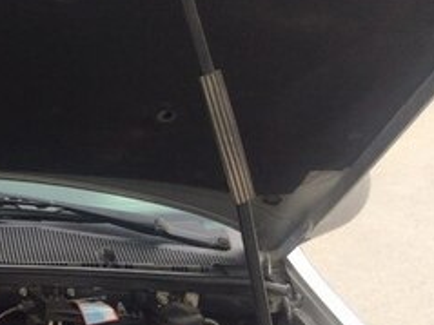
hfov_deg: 21.8
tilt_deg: -22.4
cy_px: 395
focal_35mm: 80
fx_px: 1003
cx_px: -147
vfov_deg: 17.5
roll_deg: +0.7
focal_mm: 4.15
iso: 32
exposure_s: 1/117
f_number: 2.2
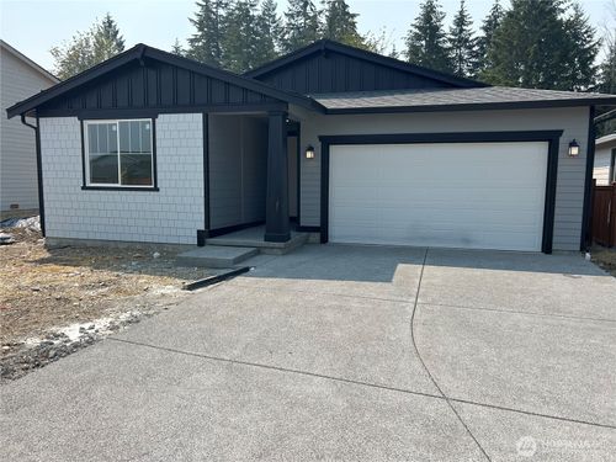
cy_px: 231
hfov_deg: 67.3
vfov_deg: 53.1
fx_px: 463
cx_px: 308
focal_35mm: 26
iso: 50
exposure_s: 1/3968
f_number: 1.5
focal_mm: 5.7
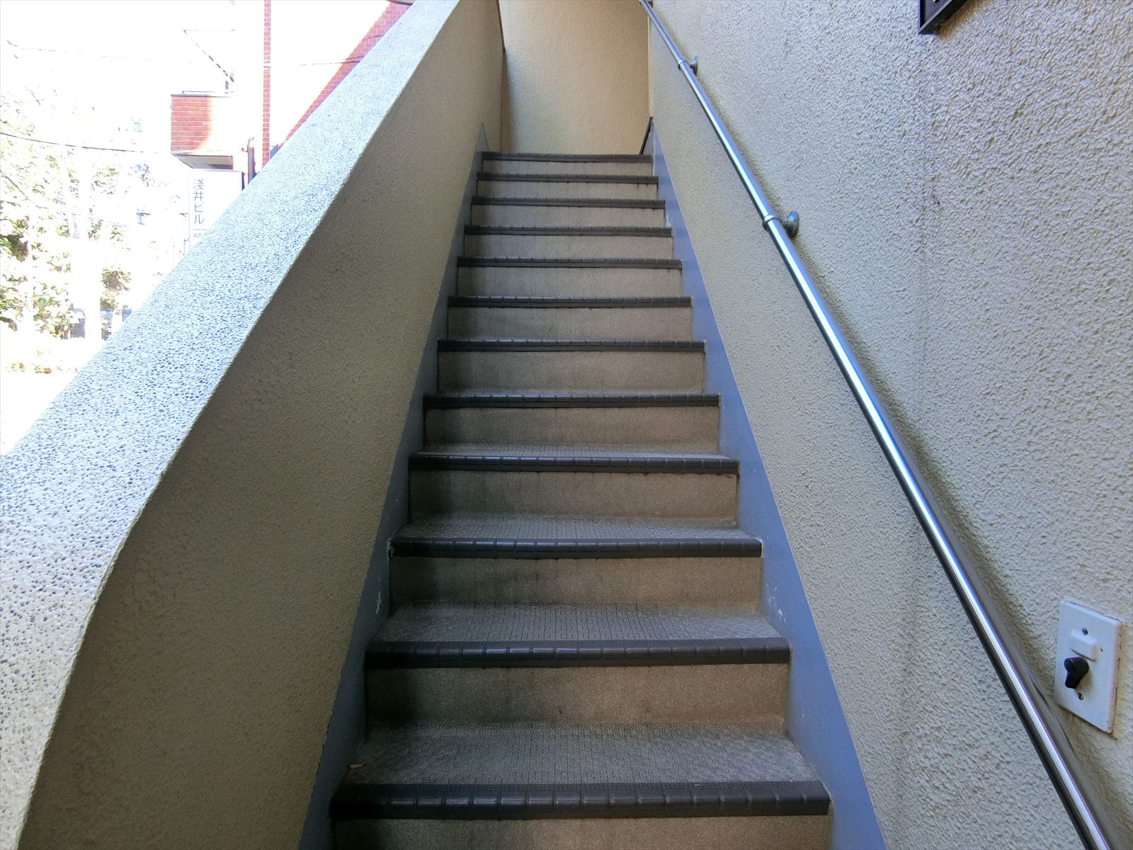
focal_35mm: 19
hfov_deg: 84.7
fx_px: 622
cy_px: 425
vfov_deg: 68.7
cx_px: 566
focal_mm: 4.06
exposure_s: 1/125
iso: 250
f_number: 2.7
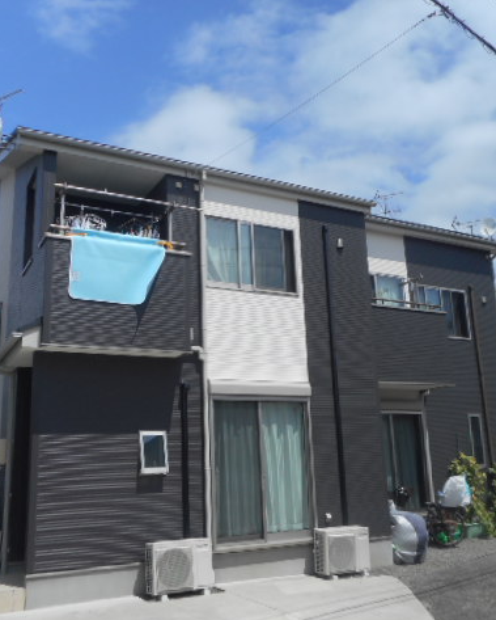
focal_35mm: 33
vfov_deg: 54.2
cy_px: 313
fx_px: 605
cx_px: 246
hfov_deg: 44.6
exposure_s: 1/1250
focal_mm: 4.5
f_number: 3.7
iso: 80
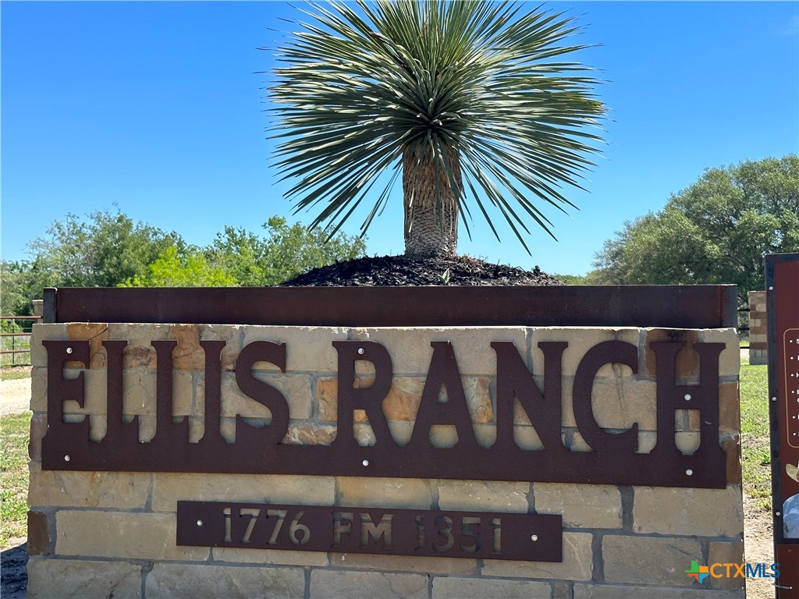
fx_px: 1108
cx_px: 400
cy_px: 300
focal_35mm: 48
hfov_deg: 39.7
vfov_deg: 30.3
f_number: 1.78
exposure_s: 1/2890
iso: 64
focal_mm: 6.86
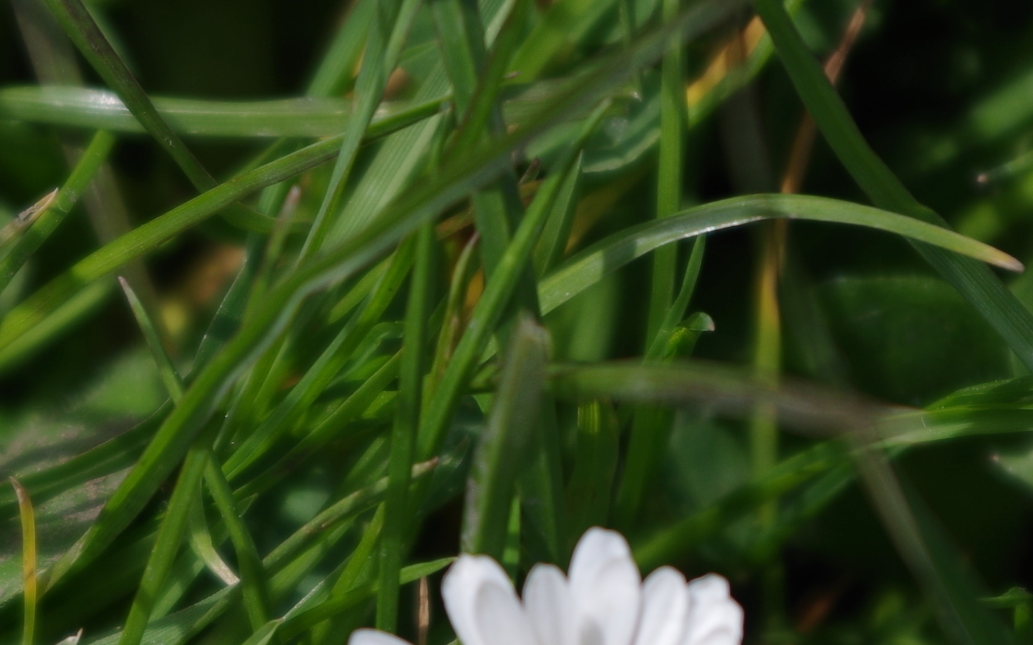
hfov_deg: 8.3
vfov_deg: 5.2
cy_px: 568
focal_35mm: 251
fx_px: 7053
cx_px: -90
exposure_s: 1/400
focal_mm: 55
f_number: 5.6
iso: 100
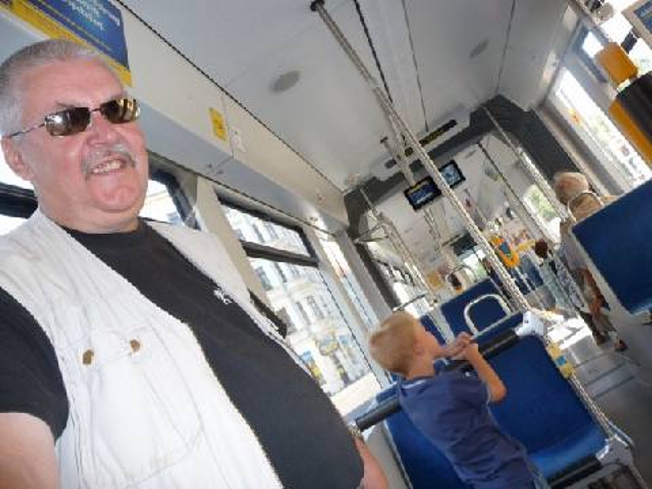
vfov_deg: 49.7
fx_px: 527
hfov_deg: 63.4
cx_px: 326
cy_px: 244
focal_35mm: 28
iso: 100
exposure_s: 1/30
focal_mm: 4.7
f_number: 3.3
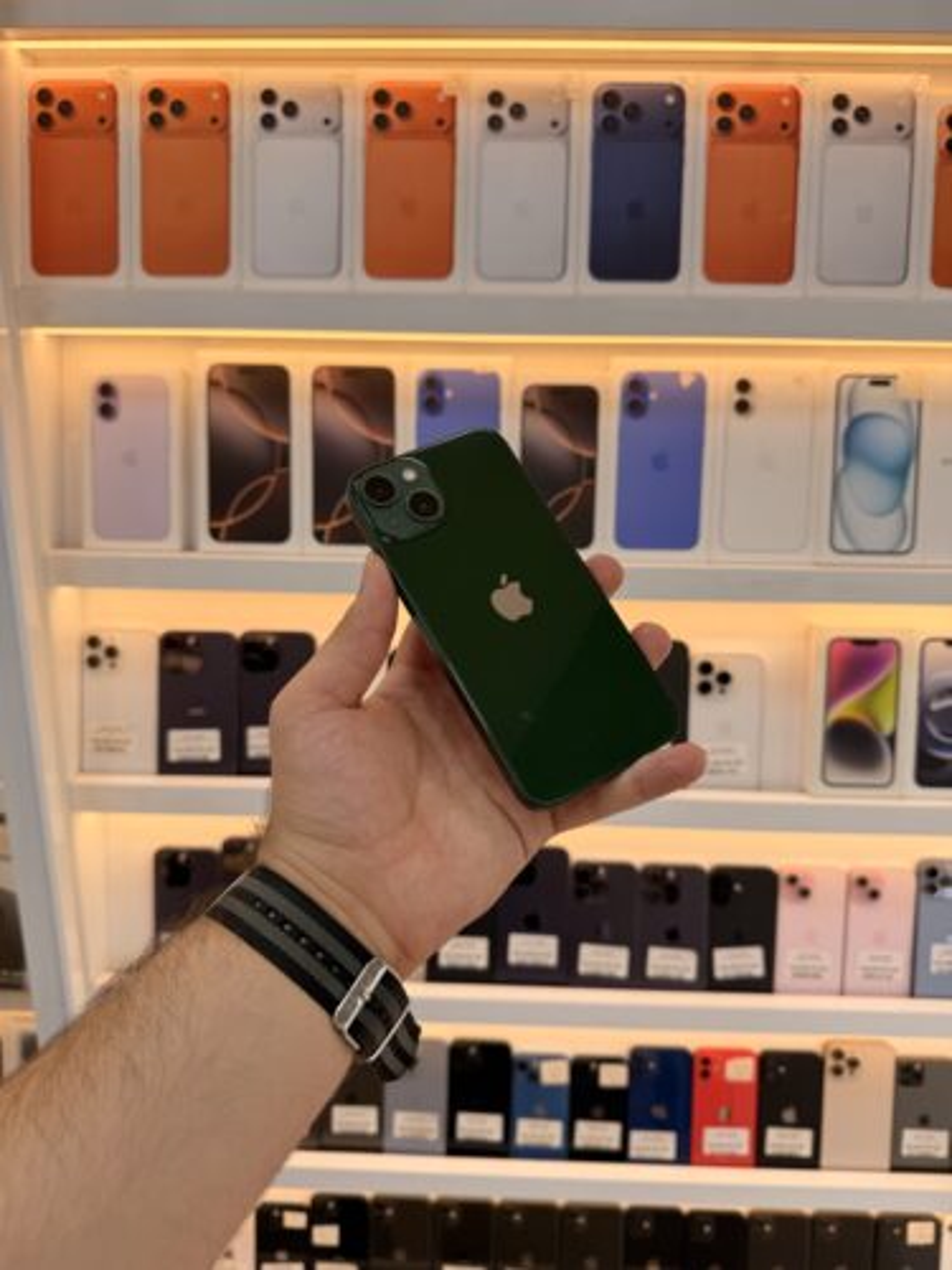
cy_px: 635
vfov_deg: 71.6
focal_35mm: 24
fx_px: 880
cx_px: 476
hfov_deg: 56.8
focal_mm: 6.76
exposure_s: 1/643
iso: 80
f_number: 1.78
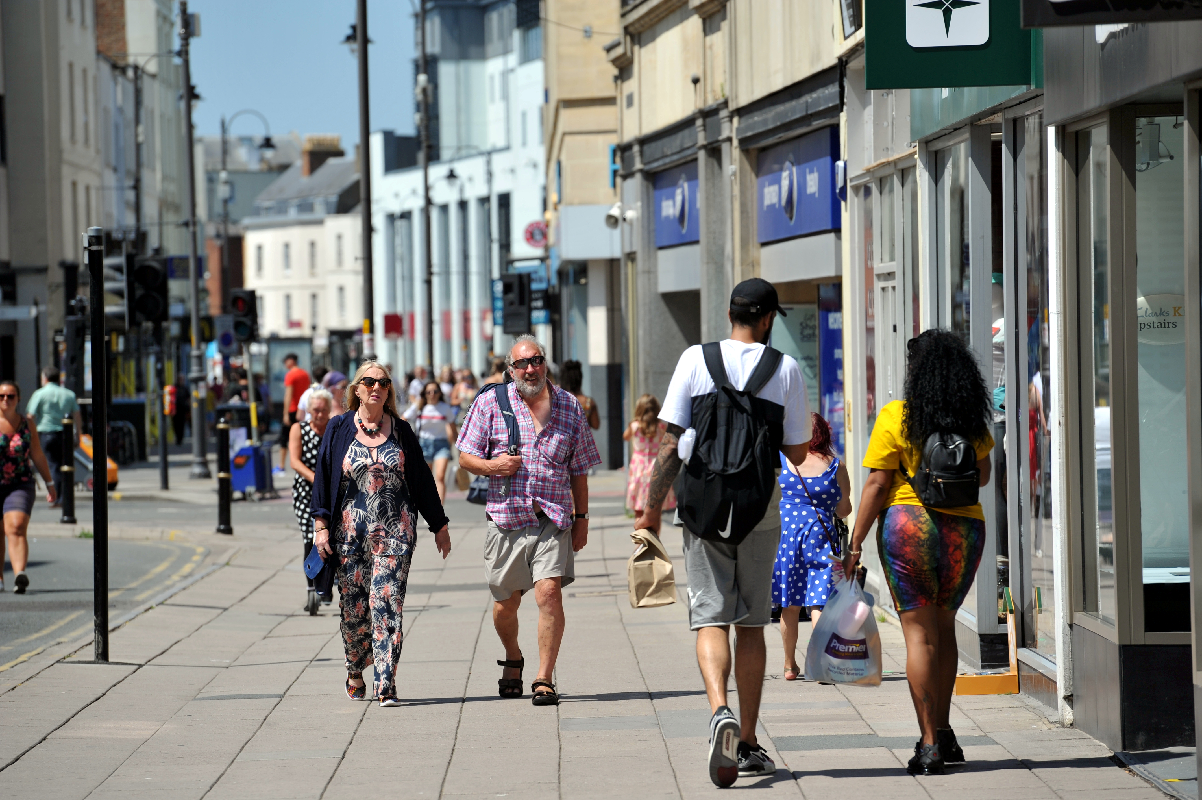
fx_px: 6006
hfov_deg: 11.4
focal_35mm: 180
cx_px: 601
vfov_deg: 7.6
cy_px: 400
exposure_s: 1/1250
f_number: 5
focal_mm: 180
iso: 200
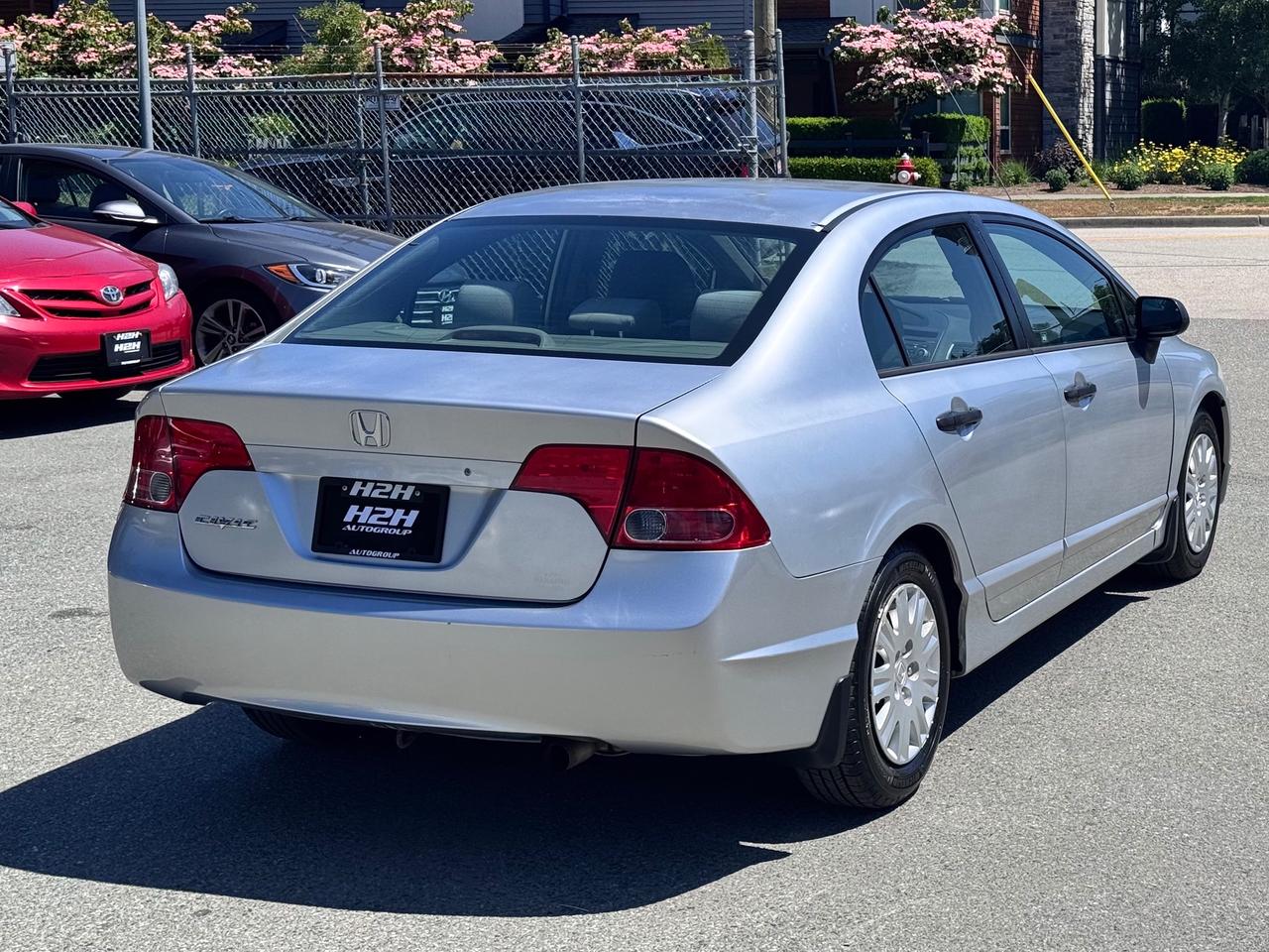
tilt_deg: -5.8
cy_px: 476
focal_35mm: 48
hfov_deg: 39.7
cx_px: 634
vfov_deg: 30.3
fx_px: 1760
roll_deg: -1.0
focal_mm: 6.76
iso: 64
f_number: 1.78
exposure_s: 1/4310
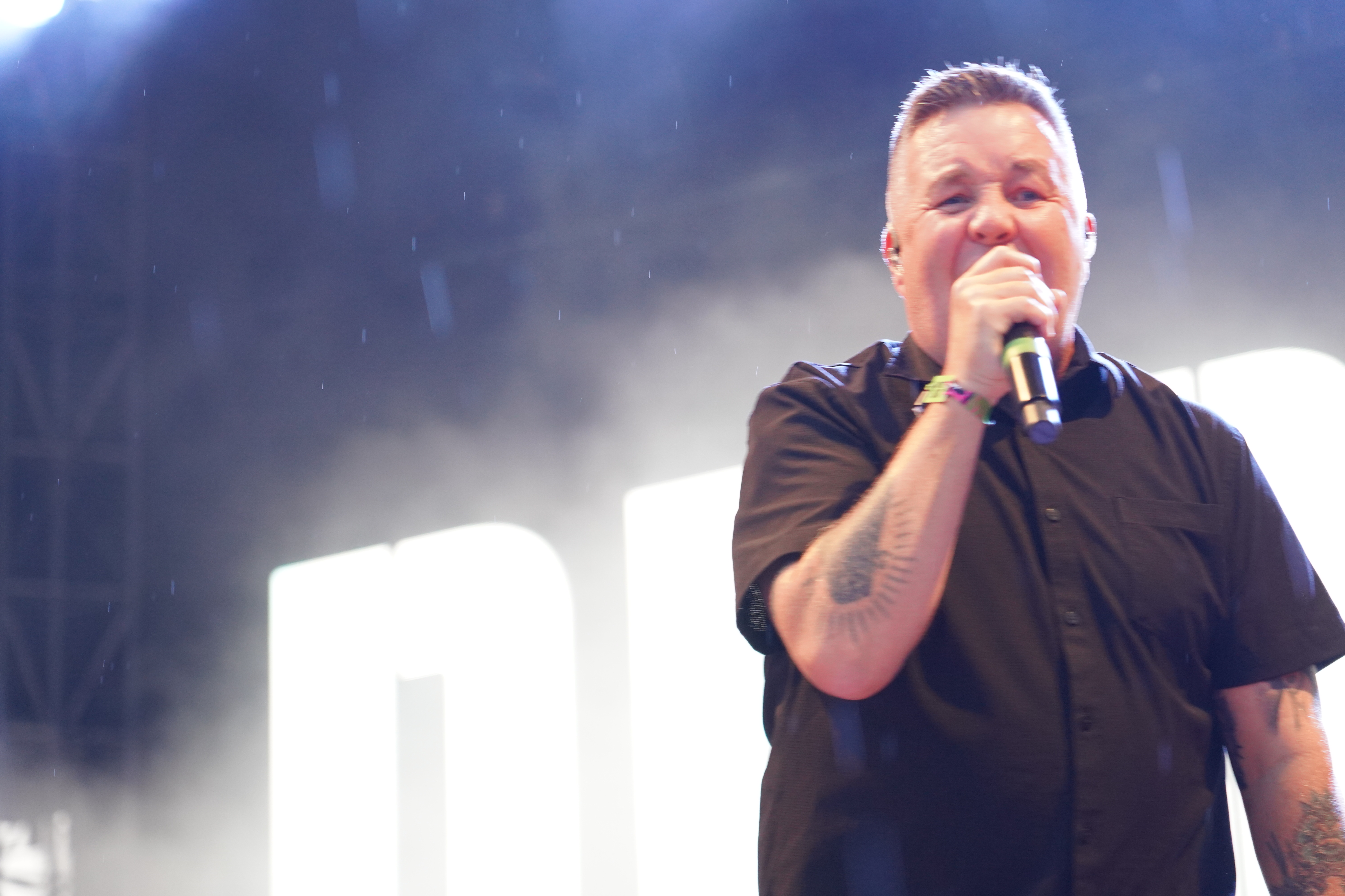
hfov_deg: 19.5
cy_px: 448
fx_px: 3923
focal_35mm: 105
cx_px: 672
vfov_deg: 13.0
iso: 2500
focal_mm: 105
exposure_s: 1/160
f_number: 4
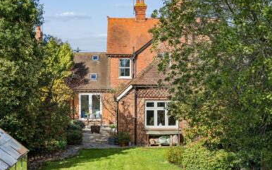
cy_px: 70
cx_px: 128
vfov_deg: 29.1
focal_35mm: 44
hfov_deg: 45.3
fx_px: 326
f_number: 8
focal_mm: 35
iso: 320
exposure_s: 1/640
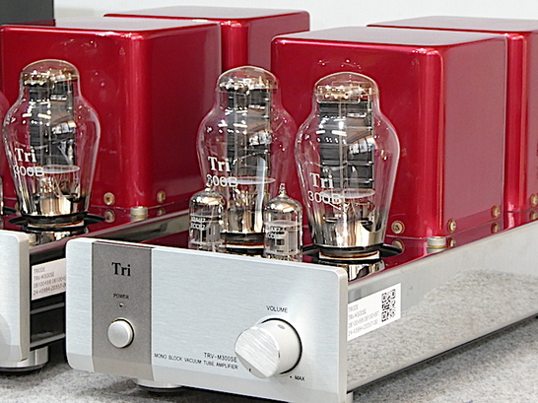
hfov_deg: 14.2
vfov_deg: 10.7
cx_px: 197
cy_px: 198
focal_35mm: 139
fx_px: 2159
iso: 200
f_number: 4.7
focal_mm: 14.1
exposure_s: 1/10
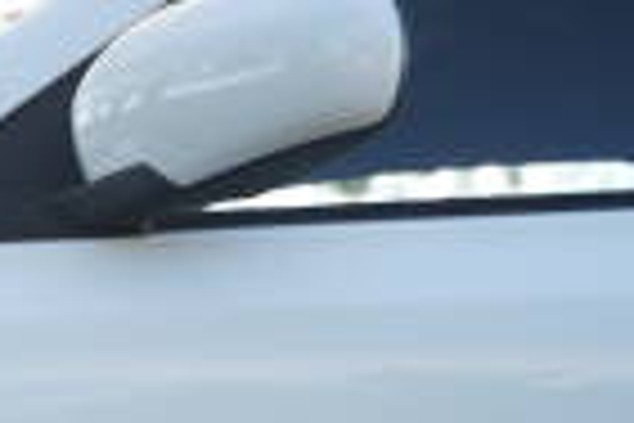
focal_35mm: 216
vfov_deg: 6.2
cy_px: 850
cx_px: -769
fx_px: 3799
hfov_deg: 8.8
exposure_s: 1/80
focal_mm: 47.6
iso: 100
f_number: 4
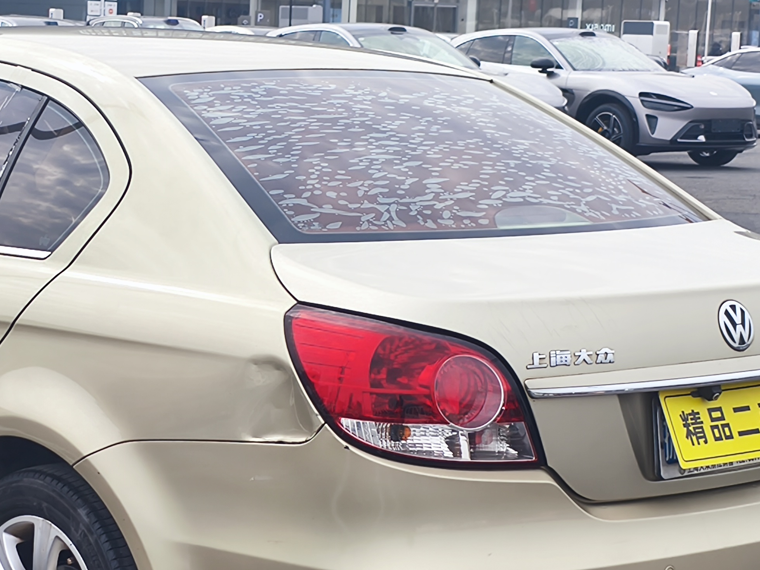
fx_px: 1976
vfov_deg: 16.4
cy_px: 374
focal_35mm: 90
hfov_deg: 21.6
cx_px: 186
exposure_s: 1/1322
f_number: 1.6
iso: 80
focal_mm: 5.84
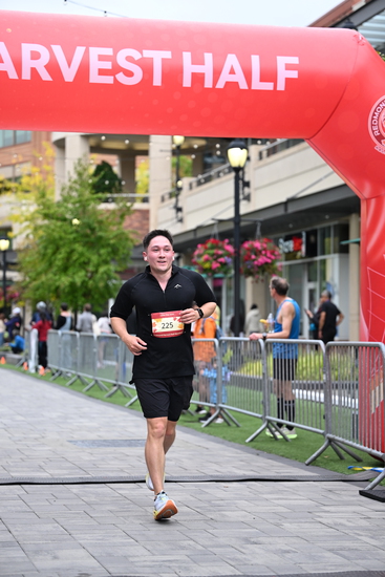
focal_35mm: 82
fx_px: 1314
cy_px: 288
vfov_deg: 24.8
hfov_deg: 16.7
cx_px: 192
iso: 640
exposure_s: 1/2000
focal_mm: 82
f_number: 2.8
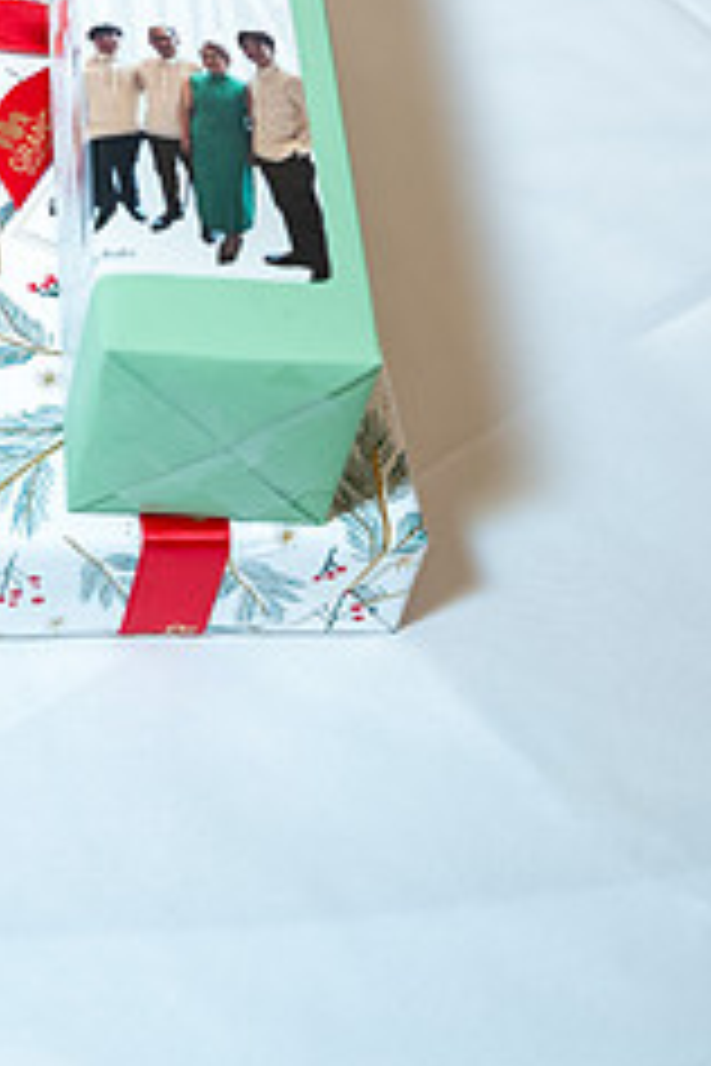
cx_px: 130
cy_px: 229
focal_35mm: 76
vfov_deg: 26.2
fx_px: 2251
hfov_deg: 17.8
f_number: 5.6
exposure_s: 1/60
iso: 1000
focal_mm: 40
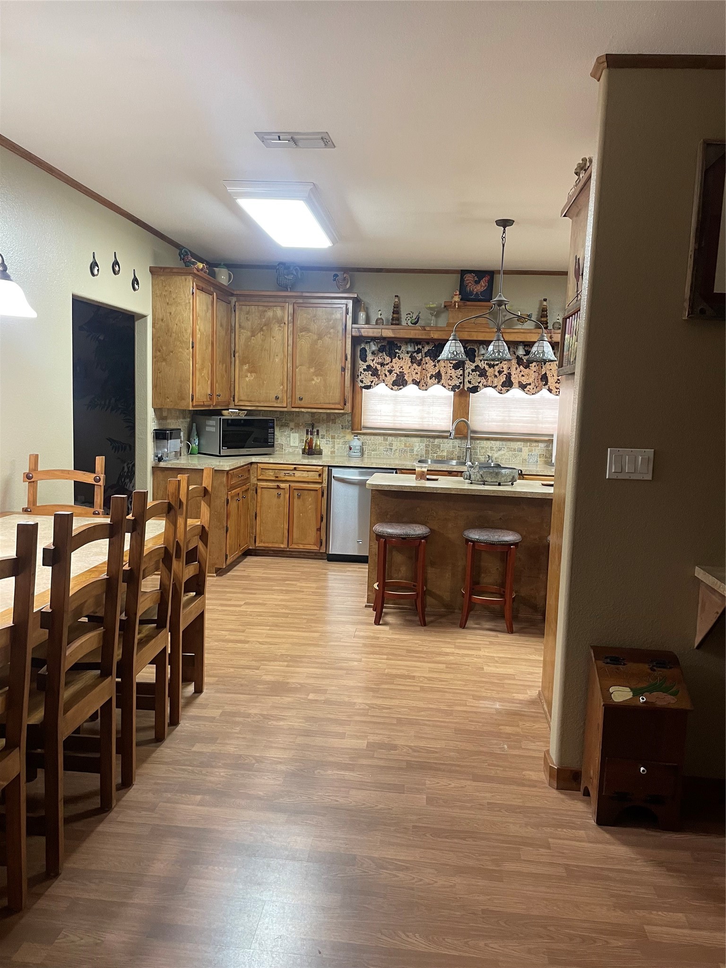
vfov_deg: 67.3
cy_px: 484
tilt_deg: -5.9
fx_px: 727
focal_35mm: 26
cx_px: 363
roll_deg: -2.4
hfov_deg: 53.1
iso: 160
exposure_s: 1/41
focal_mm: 4.2
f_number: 1.6
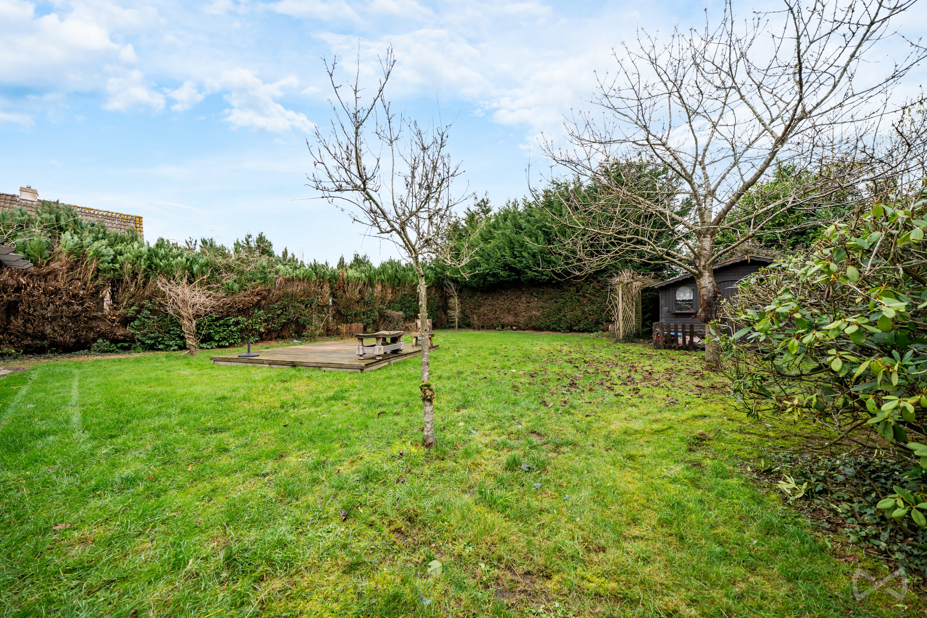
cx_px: 464
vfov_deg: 90.0
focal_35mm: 12
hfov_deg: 112.6
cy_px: 309
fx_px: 309
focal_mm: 12
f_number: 5.6
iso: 100
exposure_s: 1/125
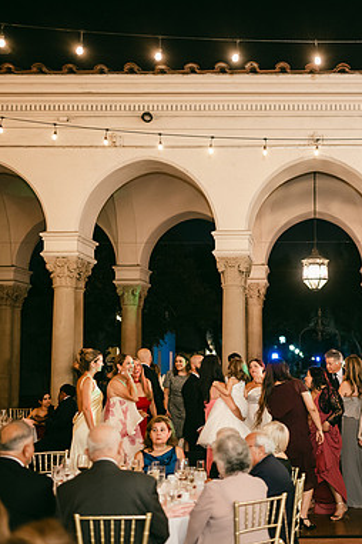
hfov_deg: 24.0
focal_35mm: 55
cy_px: 279
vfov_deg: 36.2
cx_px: 321
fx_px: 830
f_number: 1.2
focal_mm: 35
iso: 1600
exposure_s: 1/125
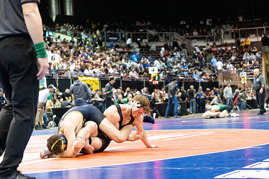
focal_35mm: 78
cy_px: 90
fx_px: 583
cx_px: 134
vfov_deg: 17.5
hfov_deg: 26.0
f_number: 4
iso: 12800
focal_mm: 78
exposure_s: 1/500
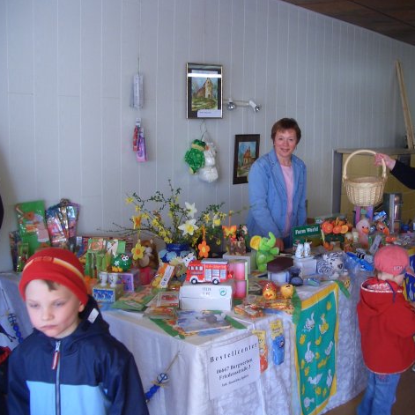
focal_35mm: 42
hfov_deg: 39.6
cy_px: 210
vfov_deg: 40.0
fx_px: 570
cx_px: 277
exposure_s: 1/60
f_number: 2.6
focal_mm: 5.8
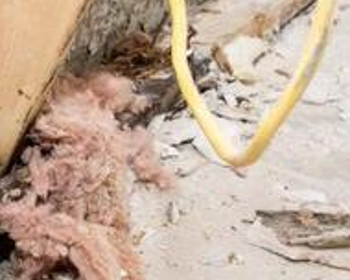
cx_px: -149
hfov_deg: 15.0
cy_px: 264
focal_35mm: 120
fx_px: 1243
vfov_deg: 12.7
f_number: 10
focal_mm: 38
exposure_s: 1/100
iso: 400
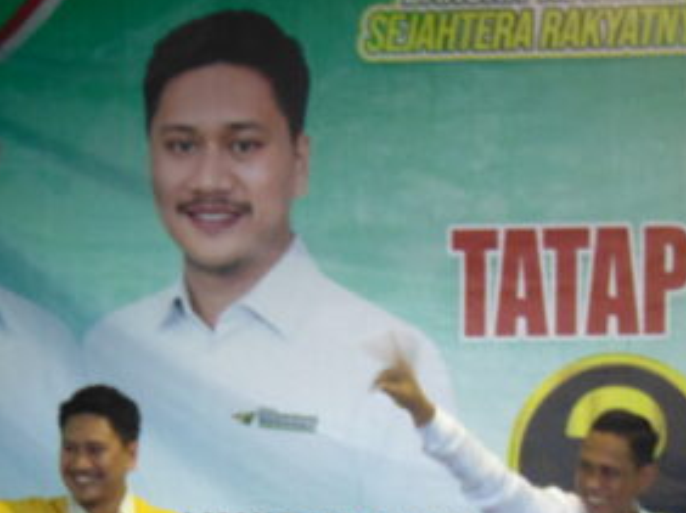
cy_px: 615
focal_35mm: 267
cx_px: 377
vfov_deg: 5.5
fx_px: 5287
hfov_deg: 7.4
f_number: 3.9
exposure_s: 1/30
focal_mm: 19.4
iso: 400
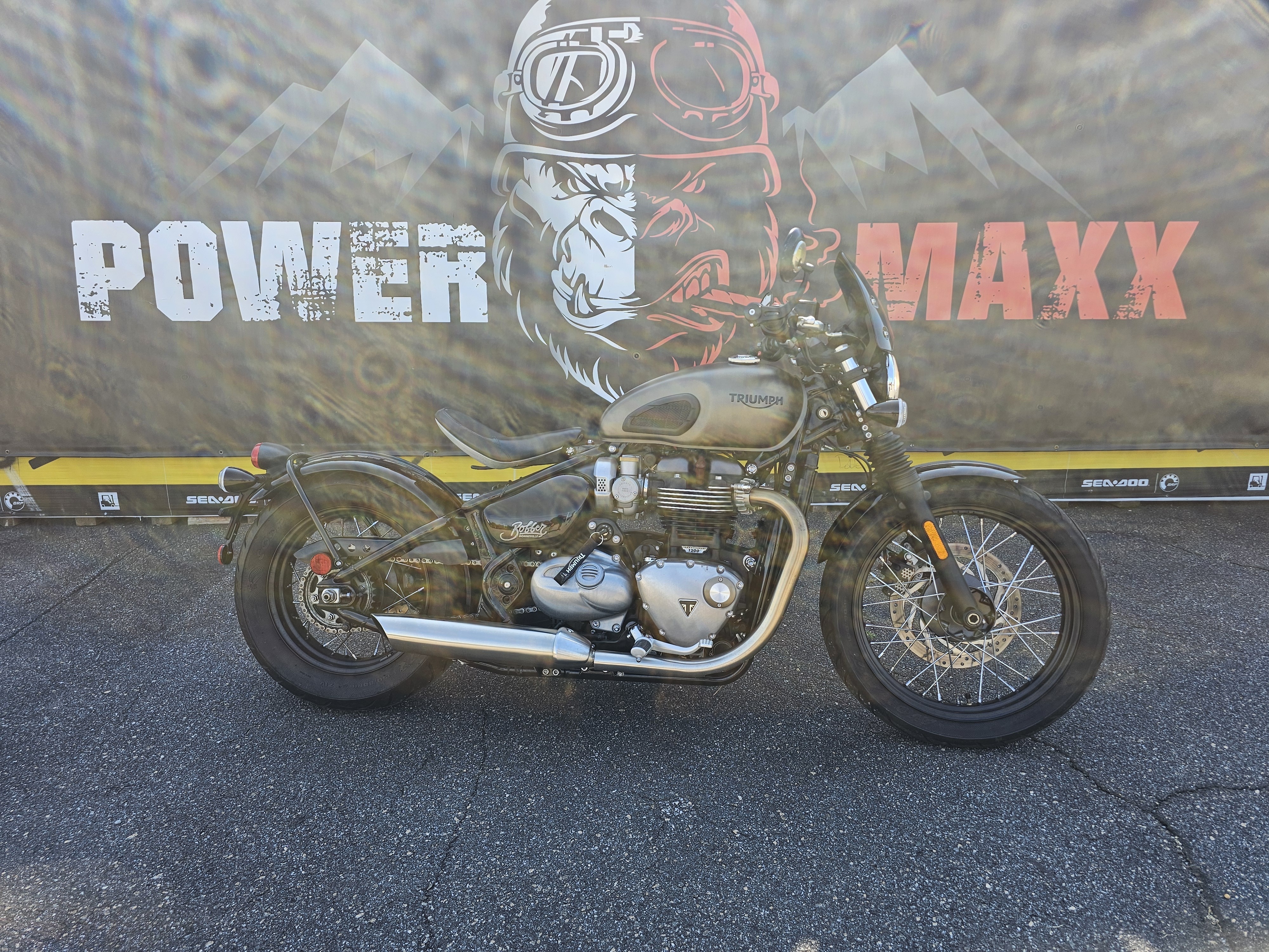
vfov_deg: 58.9
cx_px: 634
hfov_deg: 73.9
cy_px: 476
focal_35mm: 23
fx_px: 843
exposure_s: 1/180
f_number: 1.7
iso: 16
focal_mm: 6.3
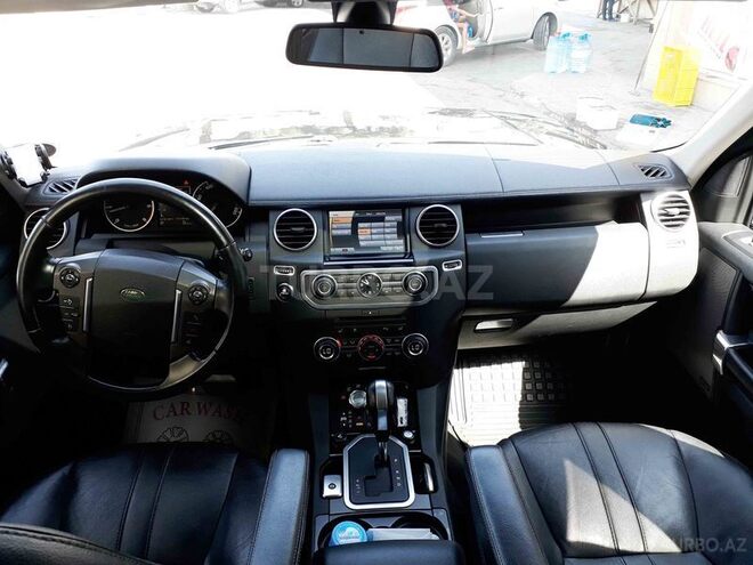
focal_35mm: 27
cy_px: 282
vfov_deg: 51.4
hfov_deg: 65.3
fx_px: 587
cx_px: 376
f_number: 1.9
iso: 64
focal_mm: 3.6
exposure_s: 1/100
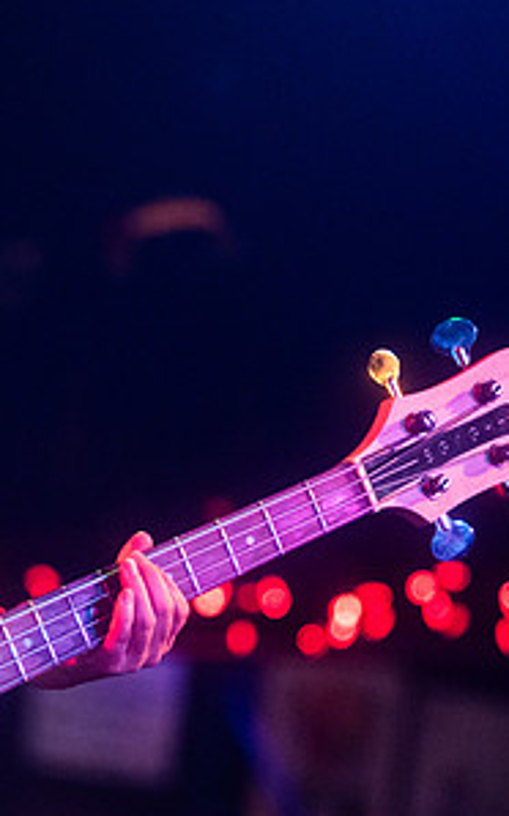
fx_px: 5465
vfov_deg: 8.5
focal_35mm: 246
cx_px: -30
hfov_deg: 5.3
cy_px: 378
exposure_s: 1/160
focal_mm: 110
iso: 2500
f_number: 3.2
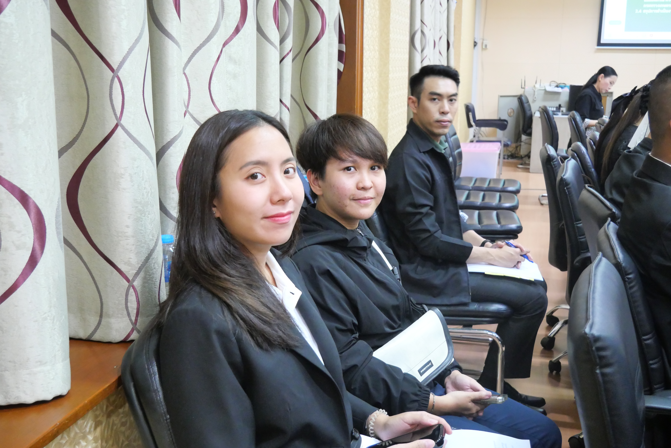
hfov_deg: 47.4
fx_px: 765
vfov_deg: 32.7
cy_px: 224
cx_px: 336
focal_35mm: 41
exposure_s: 1/20
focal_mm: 20
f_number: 4.1
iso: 3200
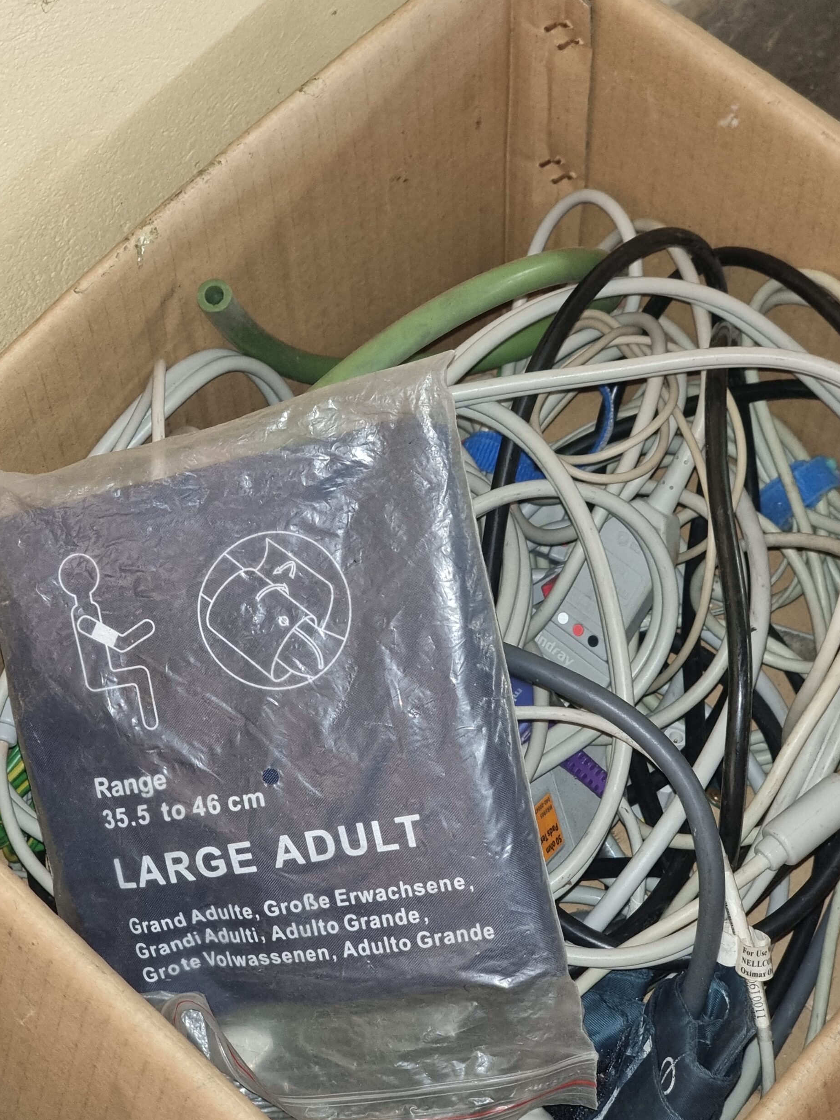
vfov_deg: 26.0
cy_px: 571
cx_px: 419
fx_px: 2427
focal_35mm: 75
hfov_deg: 19.6
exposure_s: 1/33
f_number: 2.4
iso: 640
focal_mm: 9
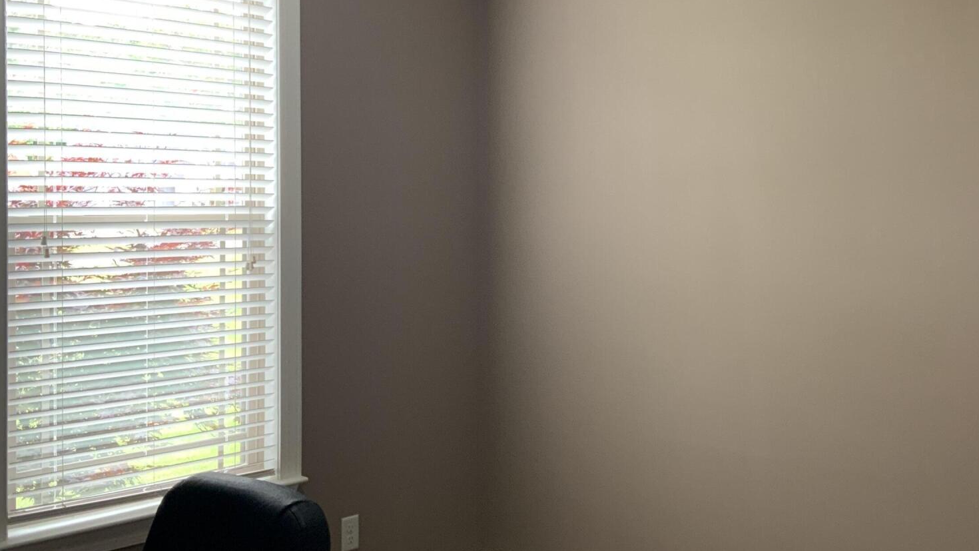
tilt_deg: -0.2
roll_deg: -0.3
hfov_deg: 47.4
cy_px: 201
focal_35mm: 43
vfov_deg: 27.6
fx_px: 1116
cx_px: 486
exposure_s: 1/60
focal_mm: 3
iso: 80
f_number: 1.8
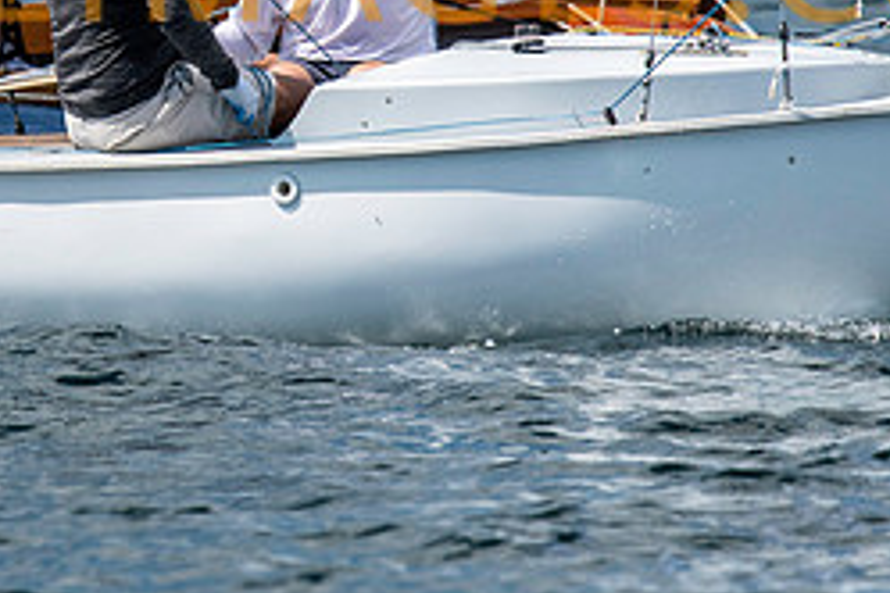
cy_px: -52
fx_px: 25956
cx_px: 107
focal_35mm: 1050
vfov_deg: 1.3
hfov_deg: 2.0
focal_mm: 300
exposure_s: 1/3200
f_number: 5.6
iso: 320
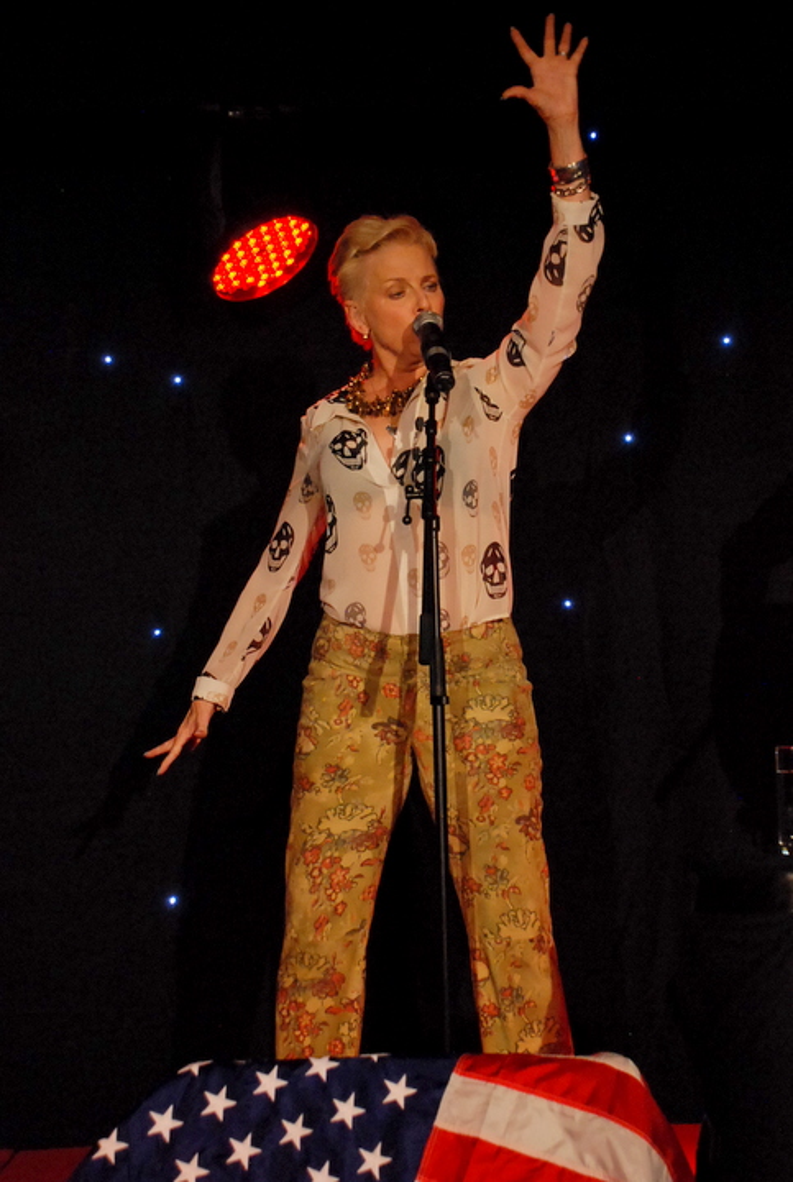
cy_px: 591
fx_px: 1875
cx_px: 396
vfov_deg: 35.0
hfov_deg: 23.9
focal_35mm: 57
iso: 1600
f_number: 4.5
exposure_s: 1/200
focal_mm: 38
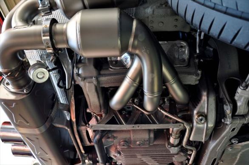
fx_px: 218
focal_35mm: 32
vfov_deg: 41.6
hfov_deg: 59.6
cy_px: 82
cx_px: 124
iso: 500
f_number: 4
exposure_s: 1/15
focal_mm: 21
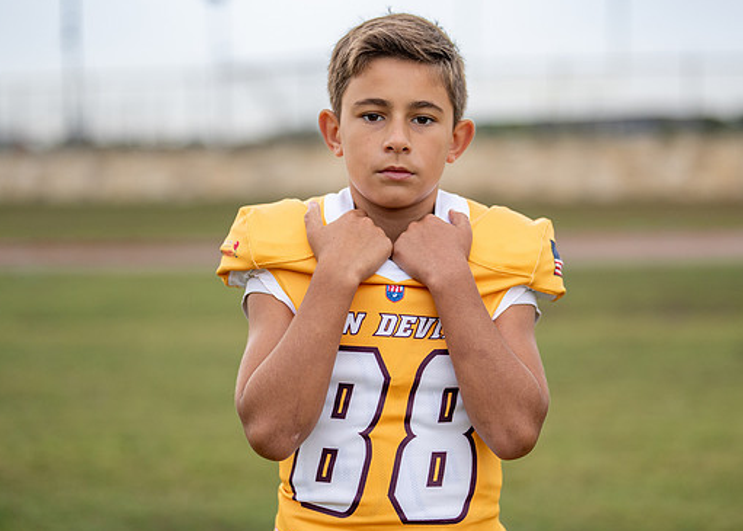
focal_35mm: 73
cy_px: 280
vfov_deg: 19.5
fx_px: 1540
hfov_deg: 27.1
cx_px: 414
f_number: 1.2
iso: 250
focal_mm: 50
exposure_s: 1/1000
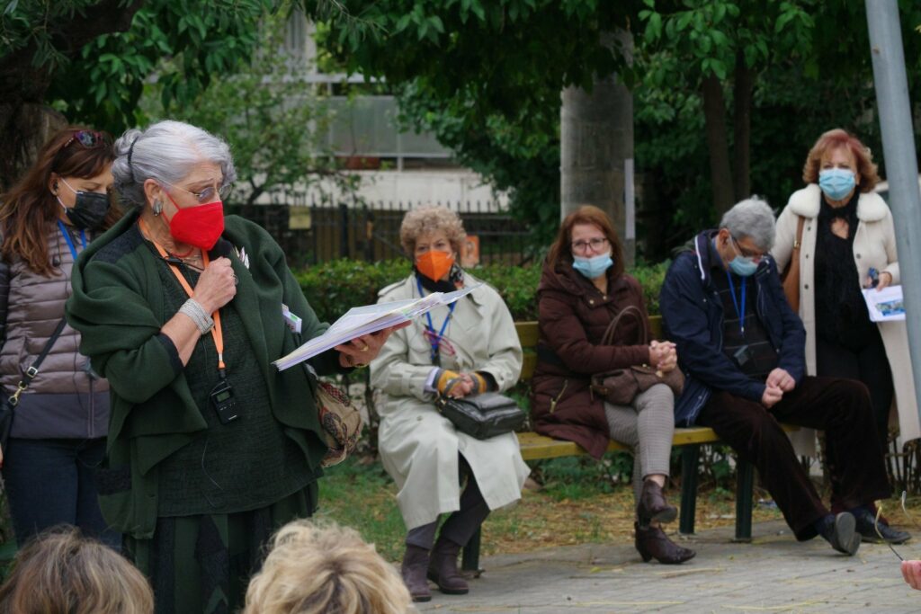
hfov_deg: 13.6
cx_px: 460
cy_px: 307
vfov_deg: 9.1
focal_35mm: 151
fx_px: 3863
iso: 1600
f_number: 8
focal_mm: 98
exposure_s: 1/500
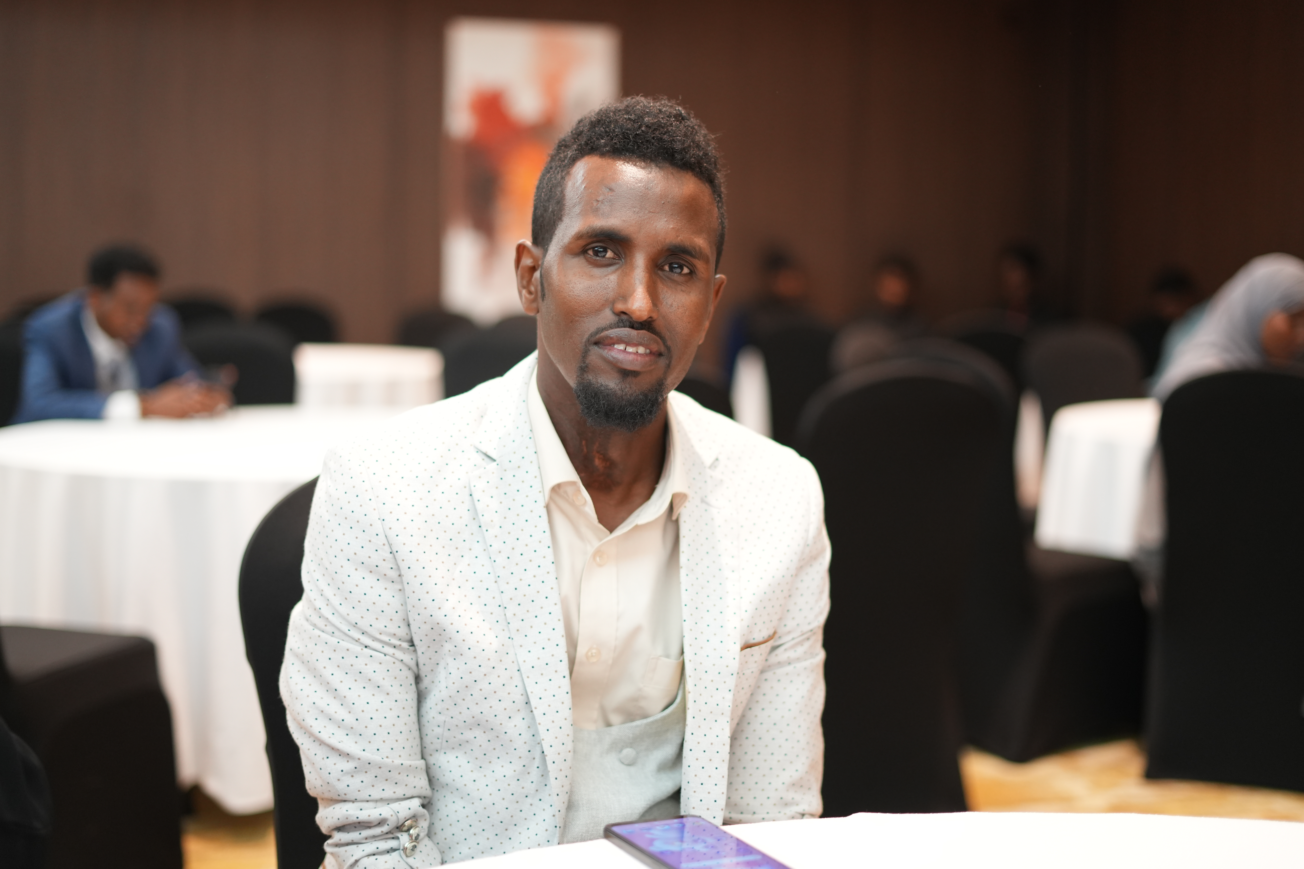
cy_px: 434
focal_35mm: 50
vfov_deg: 27.0
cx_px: 652
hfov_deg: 39.6
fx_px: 1811
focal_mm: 50
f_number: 1.8
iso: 1250
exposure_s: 1/125
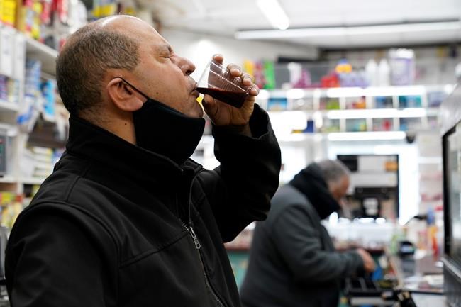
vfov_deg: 24.2
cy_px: 154
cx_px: 230
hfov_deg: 35.6
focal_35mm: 56
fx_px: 717
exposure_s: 1/250
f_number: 3.5
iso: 1600
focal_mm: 56
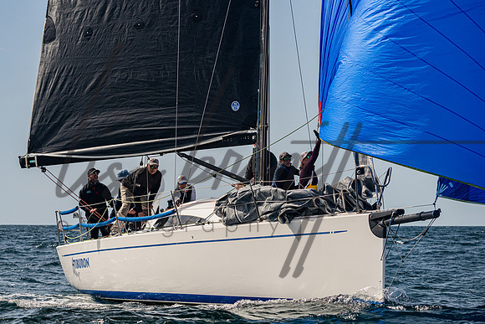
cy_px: 145
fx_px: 1754
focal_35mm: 130
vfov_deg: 10.5
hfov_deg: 15.7
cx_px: 220
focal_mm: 110
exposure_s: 1/5000
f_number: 6.3
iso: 320
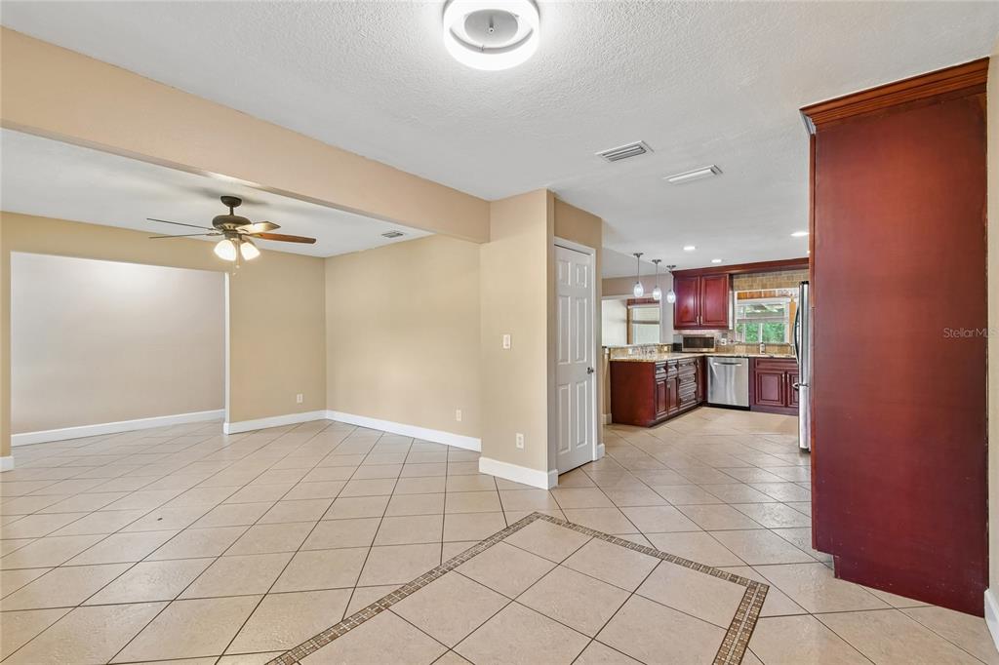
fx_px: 416
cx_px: 500
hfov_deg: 100.4
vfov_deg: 77.3
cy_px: 332
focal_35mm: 15
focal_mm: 10
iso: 100
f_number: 8
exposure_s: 1/2.5
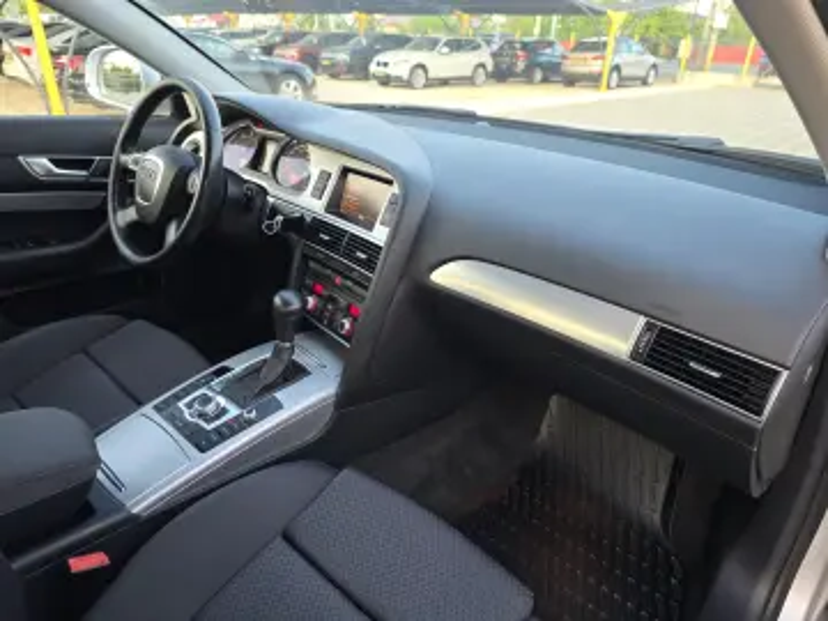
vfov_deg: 58.9
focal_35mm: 23
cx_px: 414
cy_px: 310
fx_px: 550
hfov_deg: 73.9
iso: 125
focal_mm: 6.25
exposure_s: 1/100
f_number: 1.7
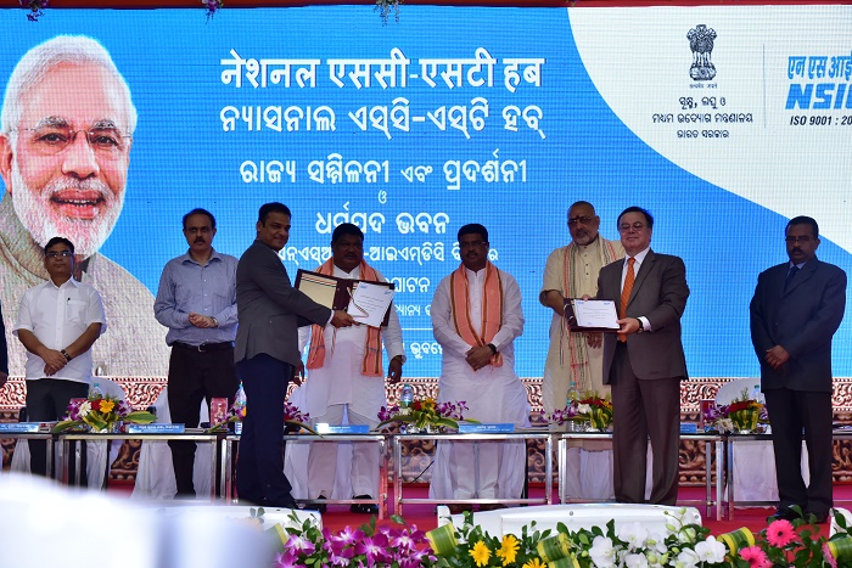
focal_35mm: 65
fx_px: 1539
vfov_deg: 20.9
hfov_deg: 31.0
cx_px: 426
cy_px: 284
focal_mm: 65
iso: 2000
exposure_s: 1/160
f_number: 10
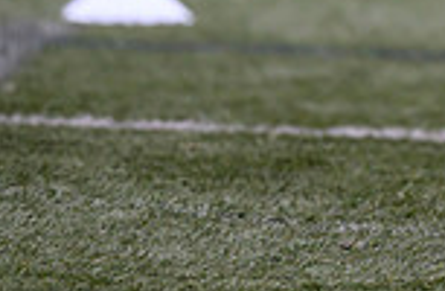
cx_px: 747
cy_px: -334
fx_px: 21378
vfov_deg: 0.8
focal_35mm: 1740
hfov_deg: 1.2
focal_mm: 400
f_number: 3.2
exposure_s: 1/1600
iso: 500
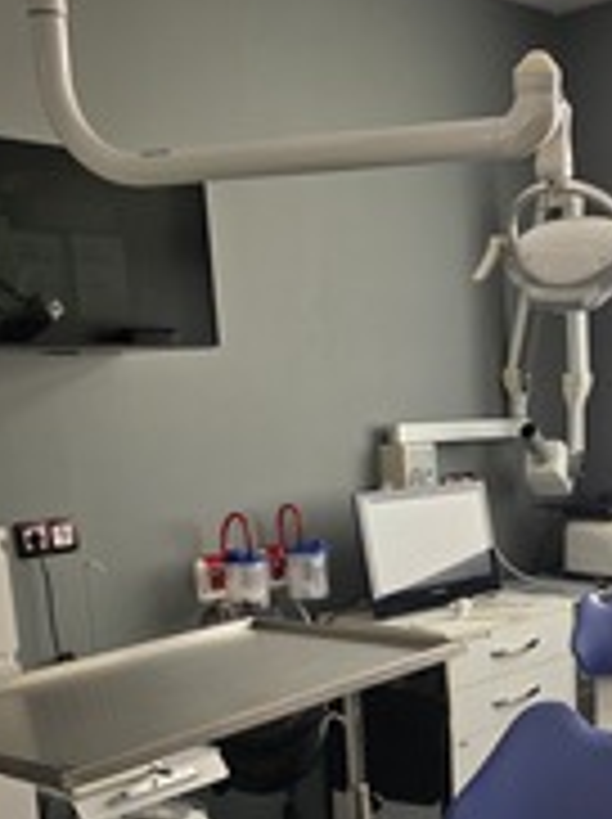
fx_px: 1158
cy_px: 655
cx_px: 522
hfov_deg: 28.7
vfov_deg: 37.6
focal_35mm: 49
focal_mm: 6.3
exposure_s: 1/180
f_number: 1.7
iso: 125
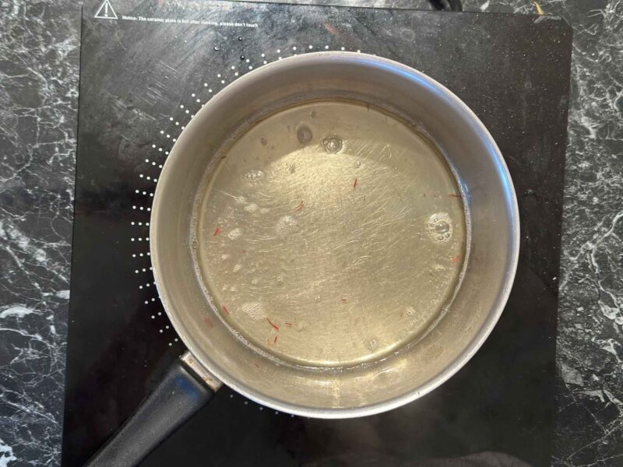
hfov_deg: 39.7
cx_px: 312
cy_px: 234
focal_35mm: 48
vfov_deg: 30.3
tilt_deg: -89.0
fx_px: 864
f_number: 1.78
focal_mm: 6.86
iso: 200
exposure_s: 1/33
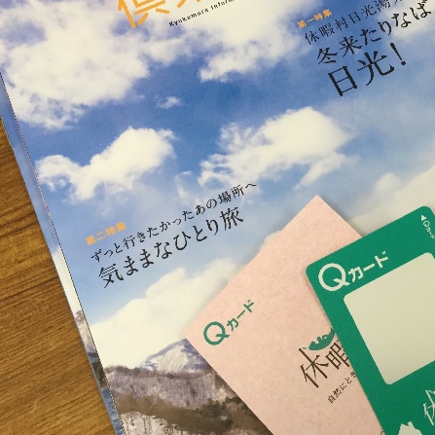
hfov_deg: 32.9
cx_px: 356
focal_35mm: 50
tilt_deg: -68.8
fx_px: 711
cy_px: 167
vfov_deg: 33.9
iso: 25
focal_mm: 3.3
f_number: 2.4
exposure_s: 1/30
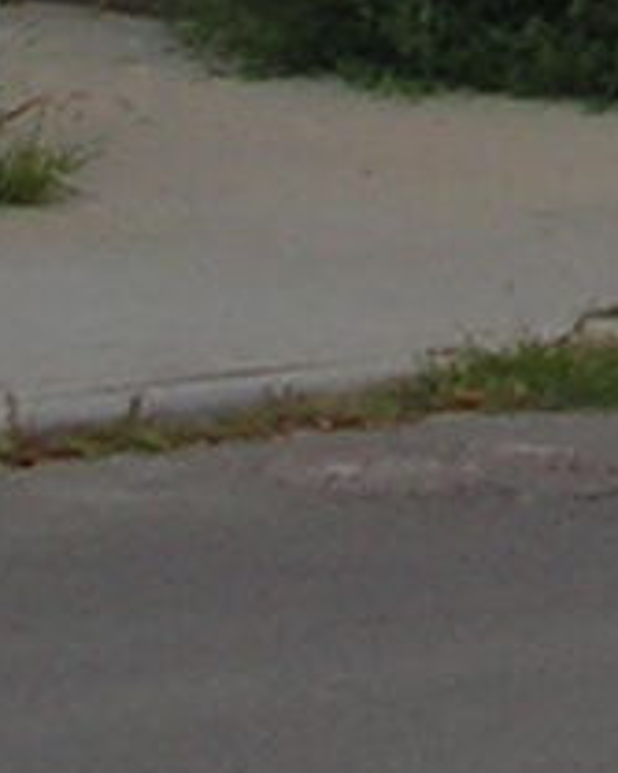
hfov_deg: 4.6
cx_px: 1935
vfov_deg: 5.8
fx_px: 7390
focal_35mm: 323
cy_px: -1043
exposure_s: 1/200
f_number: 8
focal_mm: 6
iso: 64
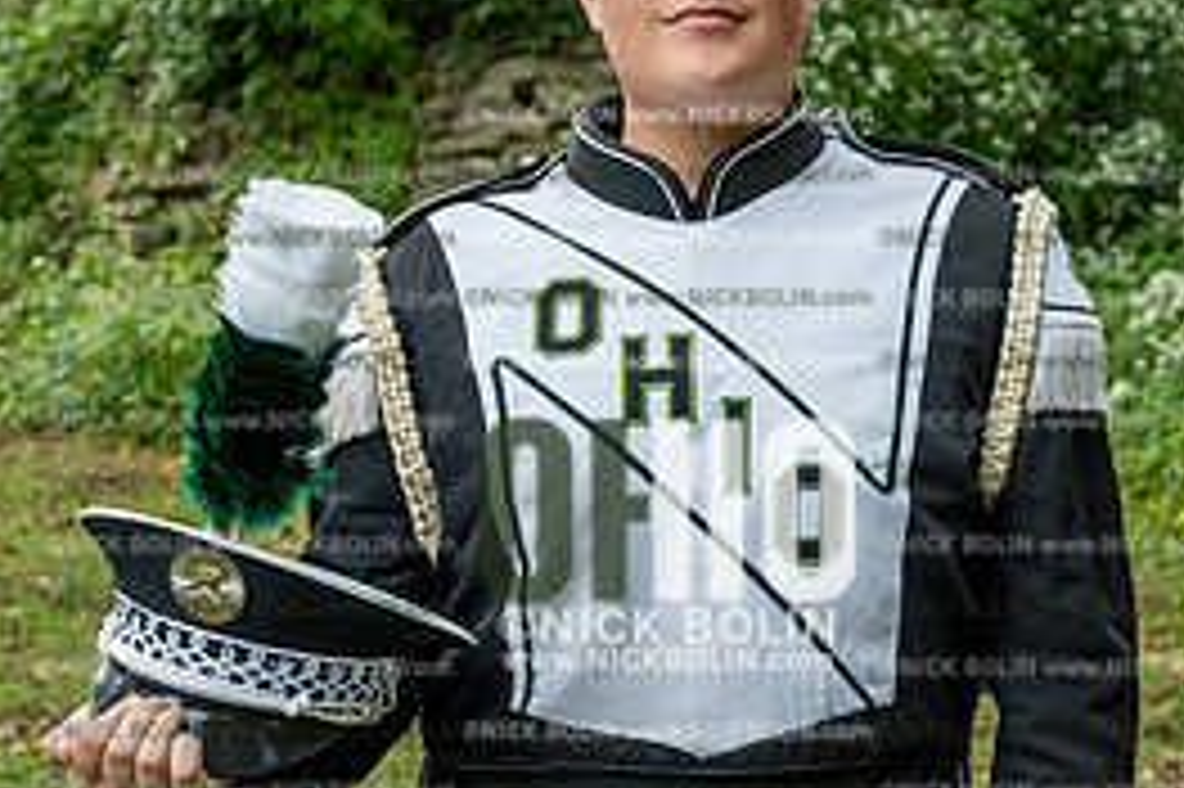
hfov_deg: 24.2
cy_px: 545
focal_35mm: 84
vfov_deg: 16.2
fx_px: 2761
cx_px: 666
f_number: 5.6
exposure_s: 1/640
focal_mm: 49
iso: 1000
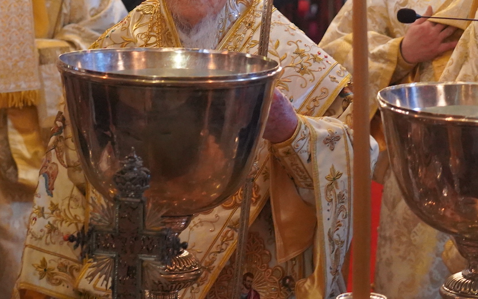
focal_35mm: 141
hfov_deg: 14.8
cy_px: 99
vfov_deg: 9.3
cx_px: 195
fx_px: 1836
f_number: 4
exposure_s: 1/160
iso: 10000
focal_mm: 61
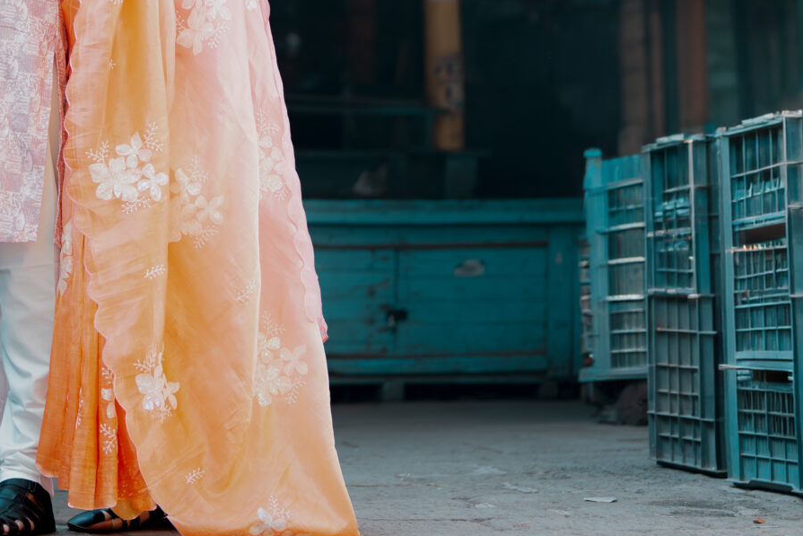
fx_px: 3190
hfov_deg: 14.1
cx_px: -31
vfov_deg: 9.4
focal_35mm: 143
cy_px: -154
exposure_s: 1/1600
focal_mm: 50
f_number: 1.6
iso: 400
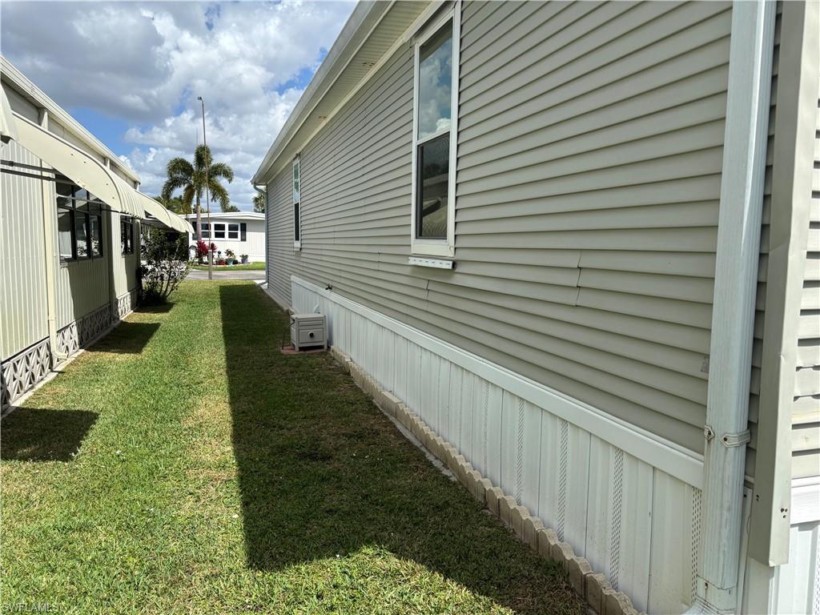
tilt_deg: -4.5
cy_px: 308
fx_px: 616
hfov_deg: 67.3
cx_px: 410
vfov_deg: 53.1
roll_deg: +0.4
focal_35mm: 26
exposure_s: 1/3650
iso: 50
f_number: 1.6
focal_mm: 5.96
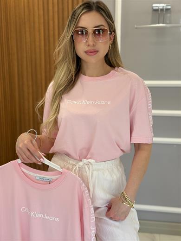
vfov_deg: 39.7
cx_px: 90
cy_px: 120
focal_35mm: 48
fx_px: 335
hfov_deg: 30.3
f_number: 1.78
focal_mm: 6.76
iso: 160
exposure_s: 1/229
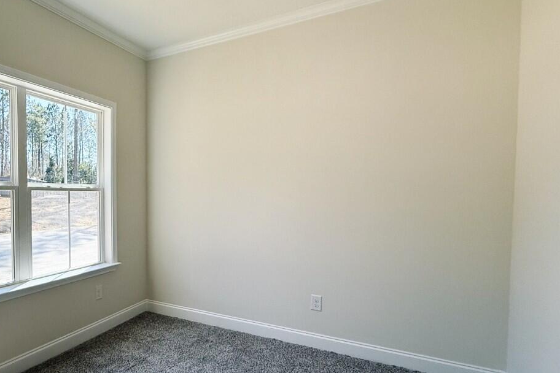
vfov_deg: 55.0
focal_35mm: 23
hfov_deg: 72.2
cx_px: 158
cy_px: 209
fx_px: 358
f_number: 2.2
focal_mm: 2.22
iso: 64
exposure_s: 1/433
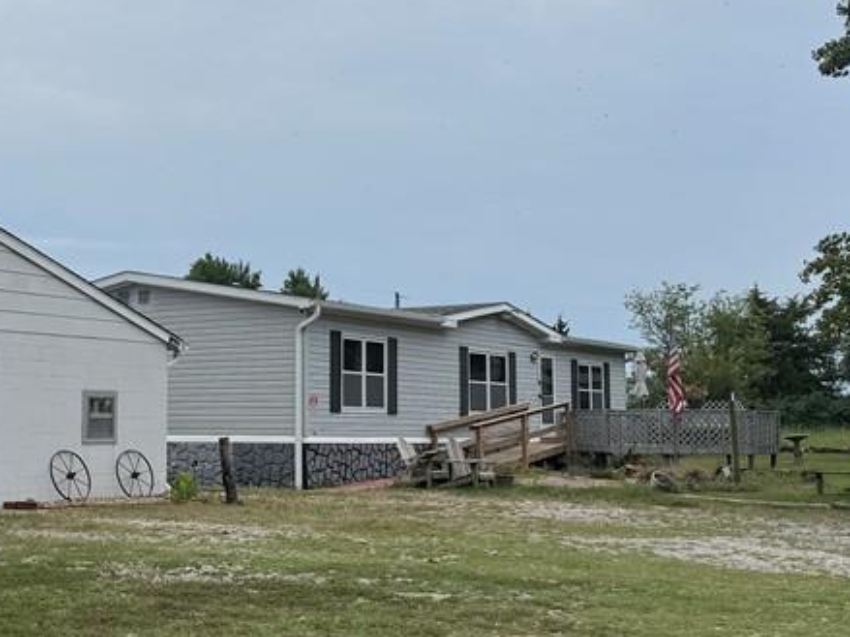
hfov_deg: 33.7
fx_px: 1375
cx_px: 221
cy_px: 300
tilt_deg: +7.1
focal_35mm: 56
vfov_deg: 26.1
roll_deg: +0.2
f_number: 1.78
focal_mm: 6.76
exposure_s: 1/6173
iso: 80
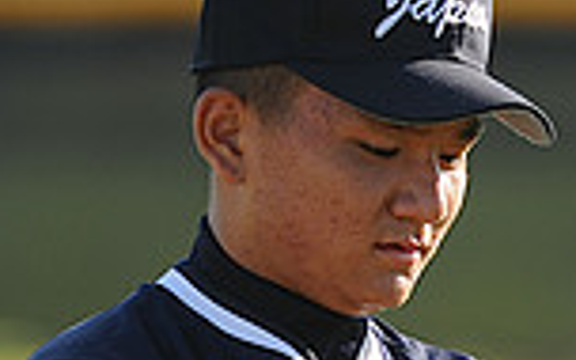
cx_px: 441
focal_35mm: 1354
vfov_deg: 1.0
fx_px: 21255
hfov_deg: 1.6
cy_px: 731
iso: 200
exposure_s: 1/640
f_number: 4
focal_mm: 300
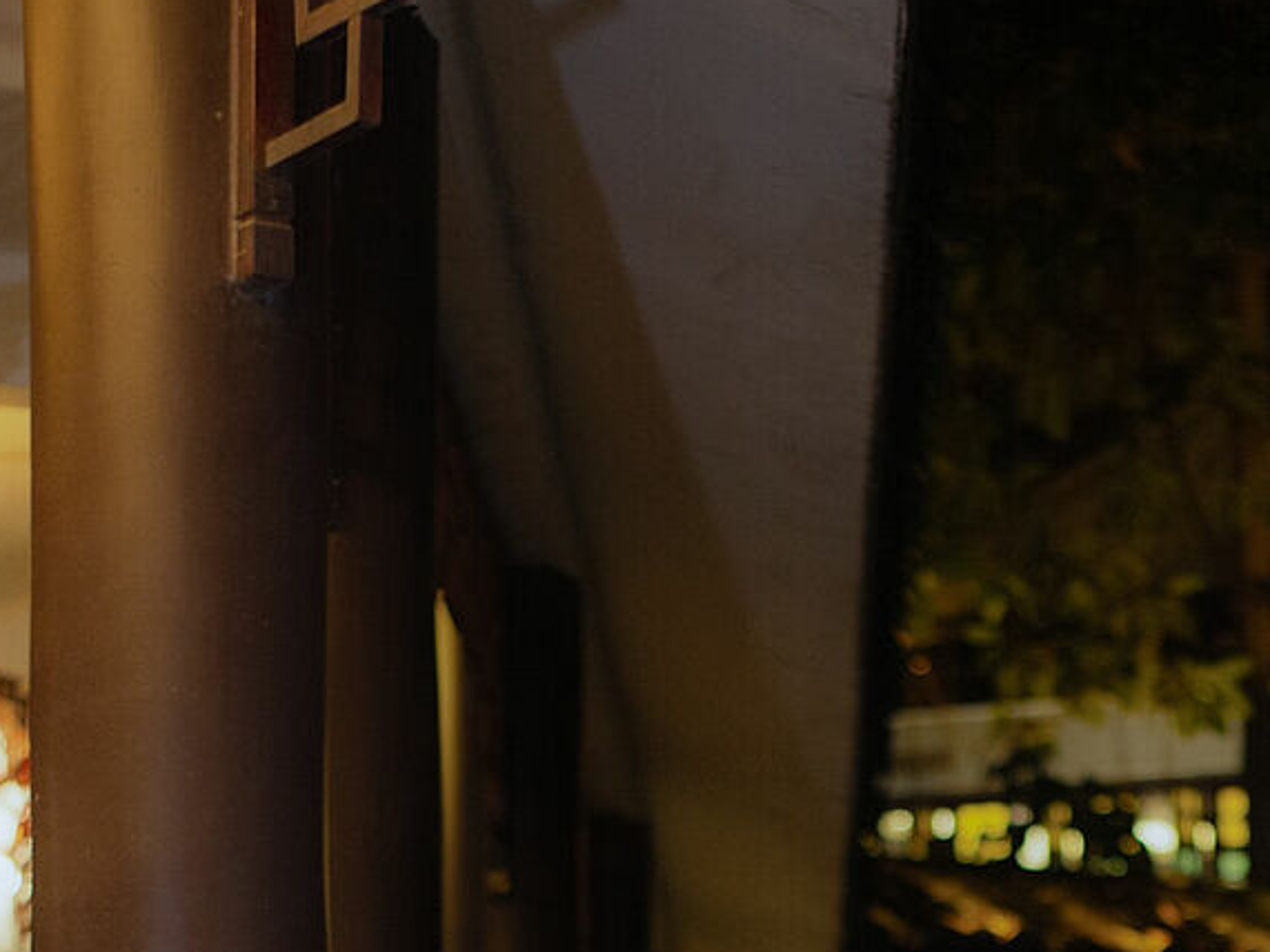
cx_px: 943
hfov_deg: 15.1
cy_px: 1527
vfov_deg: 10.9
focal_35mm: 130
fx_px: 4768
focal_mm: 50
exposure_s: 1/80
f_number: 2.5
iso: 800
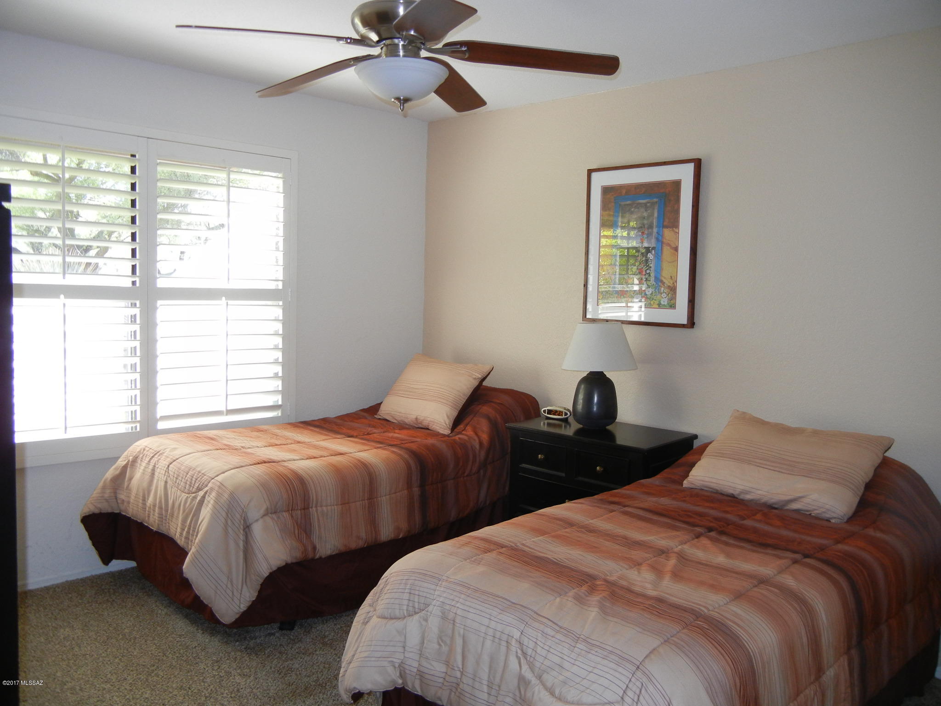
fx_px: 816
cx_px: 470
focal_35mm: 30
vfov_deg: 46.8
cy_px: 353
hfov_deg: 60.0
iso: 160
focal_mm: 5.4
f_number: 3.5
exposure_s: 1/45
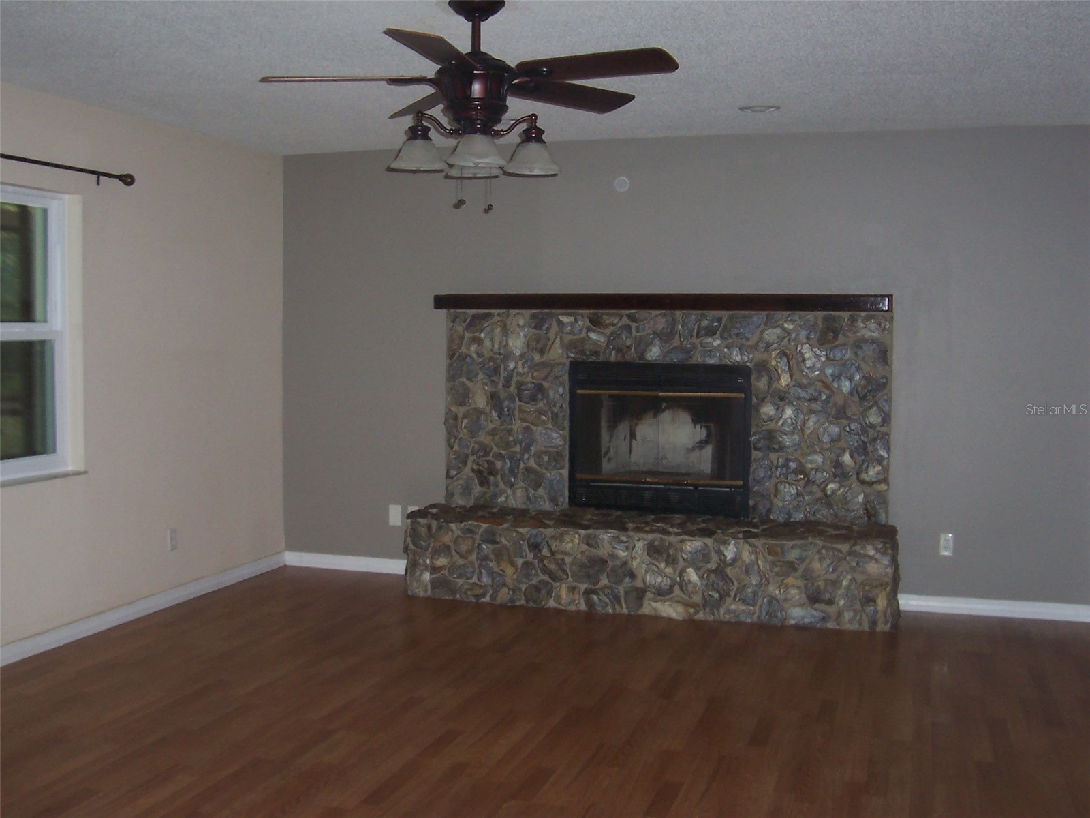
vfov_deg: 38.7
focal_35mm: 37
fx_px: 1165
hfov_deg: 50.1
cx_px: 545
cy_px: 409
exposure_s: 1/60
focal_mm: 5.6
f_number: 2.8
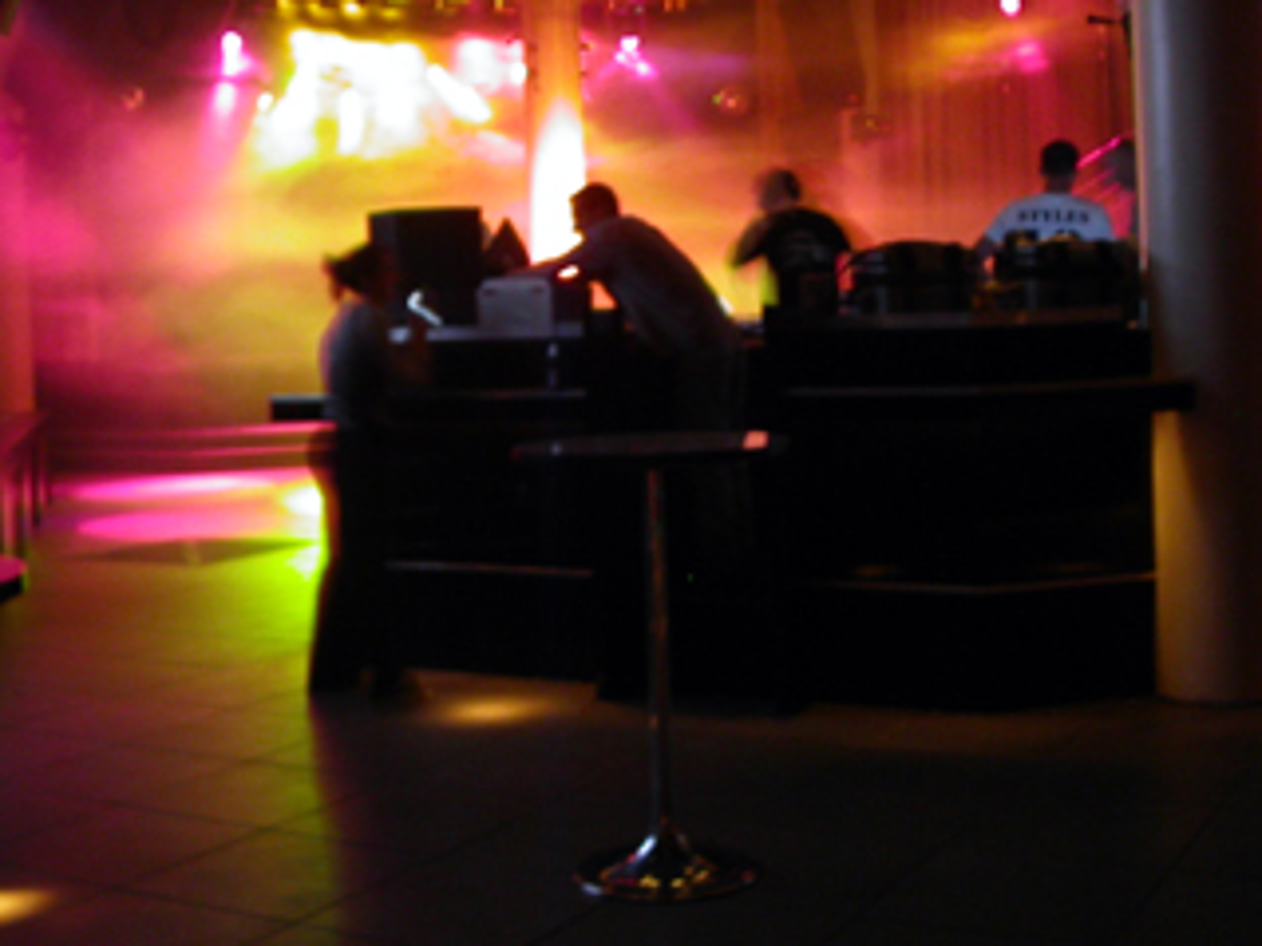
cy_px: 356
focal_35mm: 48
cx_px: 619
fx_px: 1749
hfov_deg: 39.7
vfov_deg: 30.1
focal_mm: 7.8
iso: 200
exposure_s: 1/2
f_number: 2.8
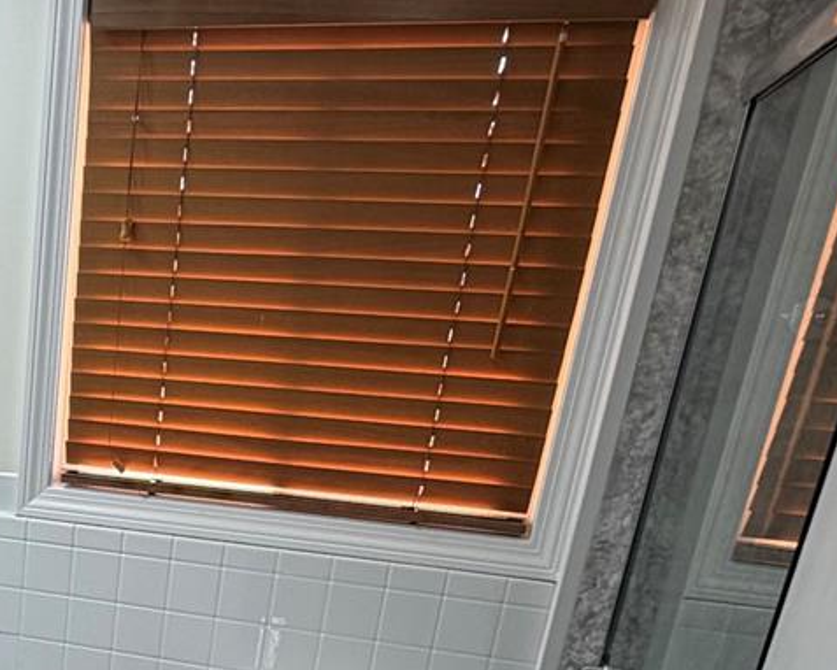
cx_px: 12
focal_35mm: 44
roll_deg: -3.7
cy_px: 742
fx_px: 1090
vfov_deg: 30.5
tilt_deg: -22.0
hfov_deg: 37.7
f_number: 2.2
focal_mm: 2.22
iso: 80
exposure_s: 1/120
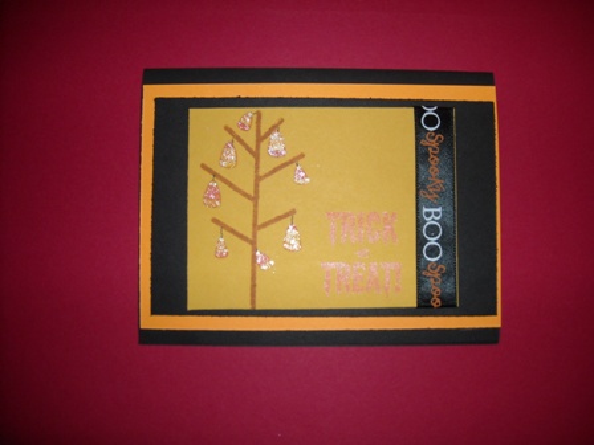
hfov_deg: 52.6
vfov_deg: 40.7
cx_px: 297
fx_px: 601
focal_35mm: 35
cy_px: 222
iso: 200
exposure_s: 1/60
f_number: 5.6
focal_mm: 5.7
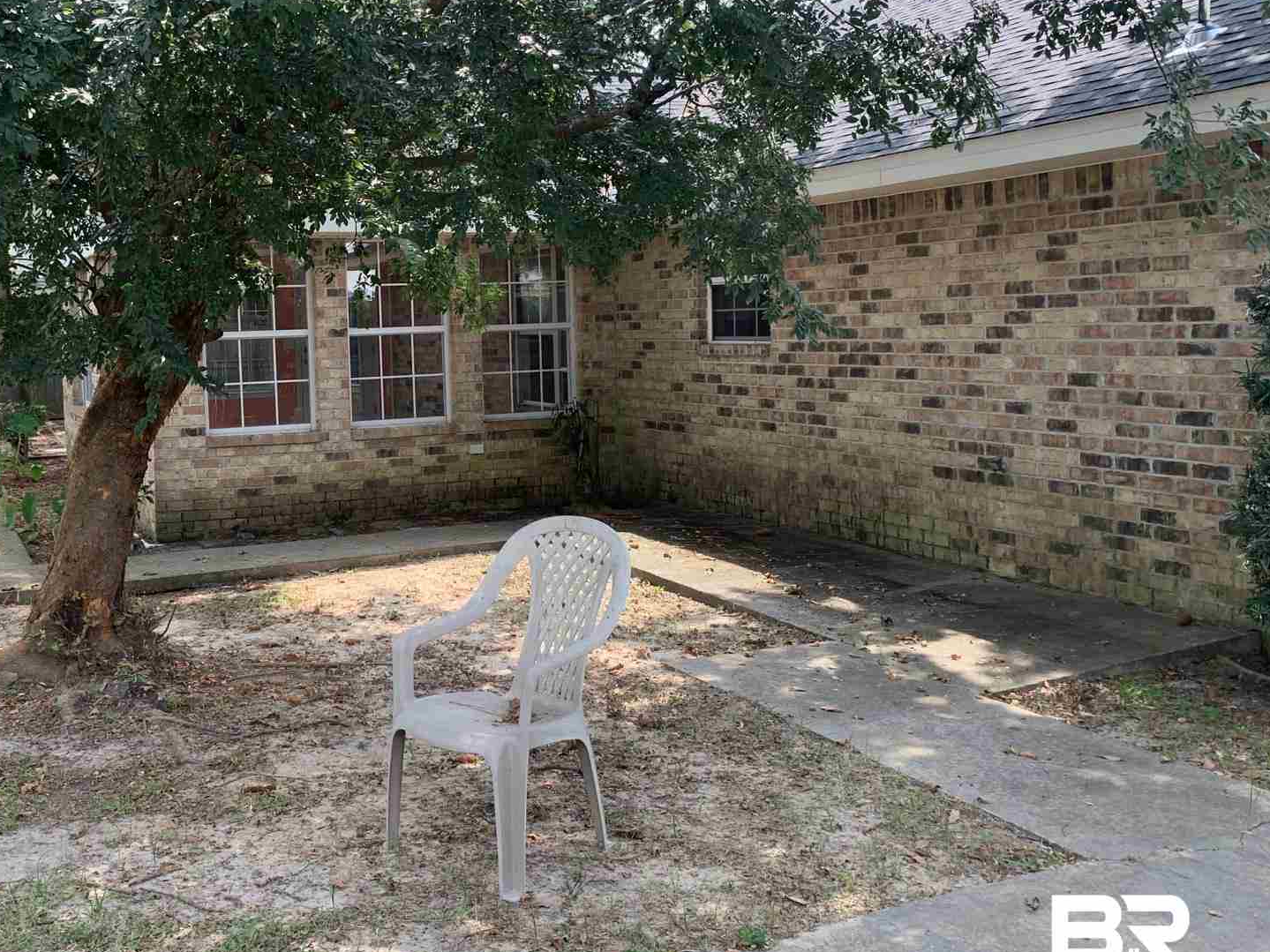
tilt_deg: -0.8
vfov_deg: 38.6
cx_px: 442
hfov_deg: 49.4
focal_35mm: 37
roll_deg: +1.6
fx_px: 1357
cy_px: 414
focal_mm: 4.25
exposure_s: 1/248
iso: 25
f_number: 1.8
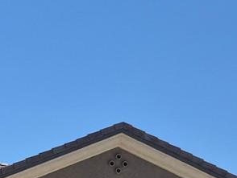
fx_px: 548
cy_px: 263
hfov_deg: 23.1
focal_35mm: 80
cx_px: -14
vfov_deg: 16.8
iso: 80
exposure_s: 1/6800
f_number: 1.8
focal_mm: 5.4
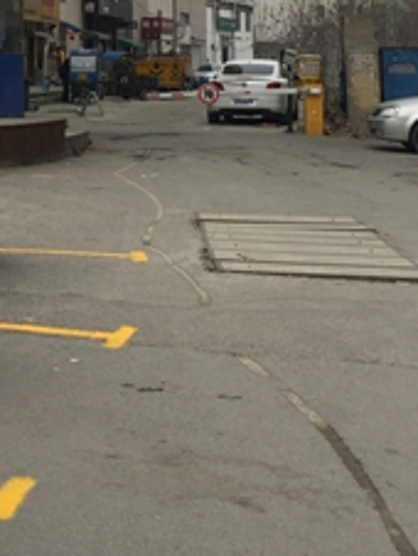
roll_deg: +0.3
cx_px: 48
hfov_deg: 18.9
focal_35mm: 77
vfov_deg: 24.0
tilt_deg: +5.1
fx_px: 1237
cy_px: -21
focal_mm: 4.15
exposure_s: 1/2083
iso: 32
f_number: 2.2
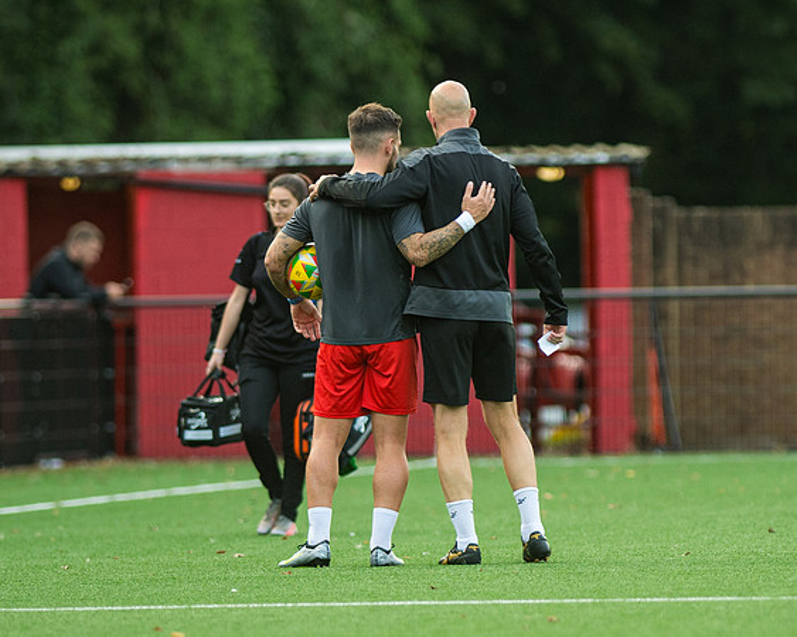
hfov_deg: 2.9
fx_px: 15665
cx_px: 455
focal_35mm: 664
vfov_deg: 2.3
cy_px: 342
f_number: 2.8
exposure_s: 1/800
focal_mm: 300
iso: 800
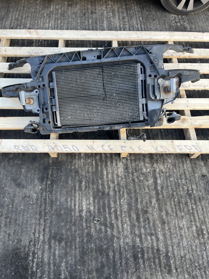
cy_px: 140
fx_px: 209
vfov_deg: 67.3
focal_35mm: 26
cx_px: 104
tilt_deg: -64.4
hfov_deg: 53.1
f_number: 1.6
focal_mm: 5.1
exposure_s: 1/152
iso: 40
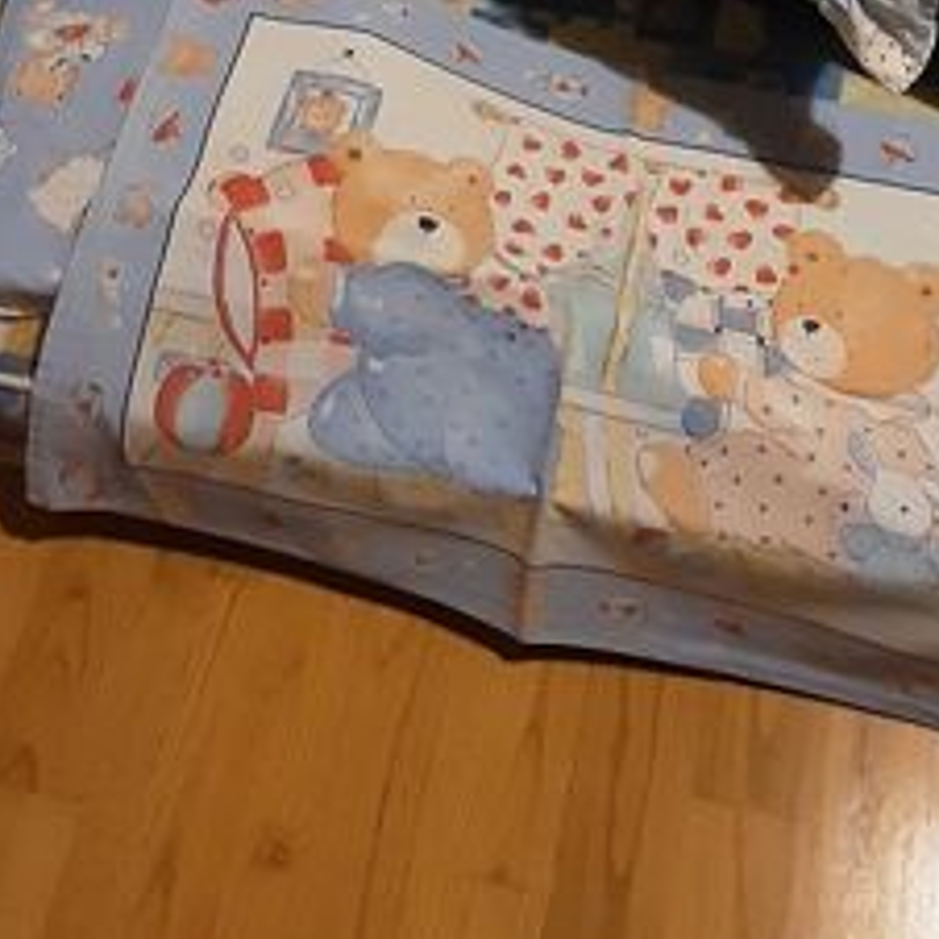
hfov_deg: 24.6
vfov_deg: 23.6
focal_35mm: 70
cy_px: -4
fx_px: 2148
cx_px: 548
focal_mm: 2.9
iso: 400
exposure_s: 1/25
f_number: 1.9
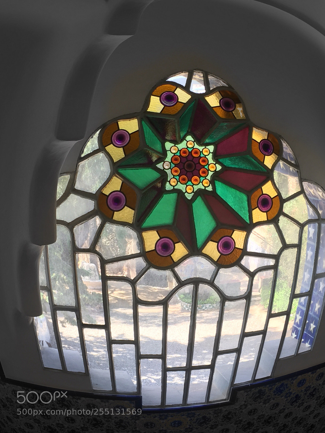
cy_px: 216
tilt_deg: -8.2
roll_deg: -1.4
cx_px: 162
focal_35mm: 29
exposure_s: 1/132
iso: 32
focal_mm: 4.15
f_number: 2.2
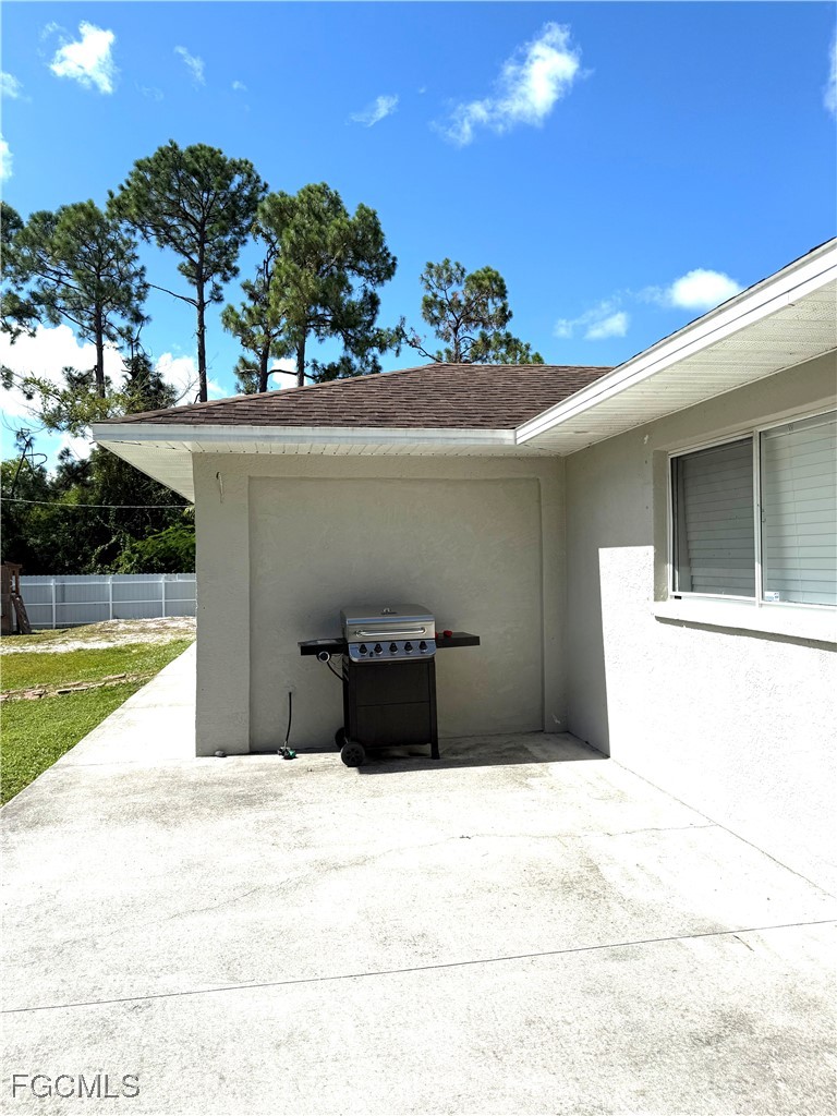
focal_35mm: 24
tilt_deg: +1.5
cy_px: 558
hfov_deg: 56.8
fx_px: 774
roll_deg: +1.4
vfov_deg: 71.6
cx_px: 418
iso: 80
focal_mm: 6.76
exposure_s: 1/8130
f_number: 1.78
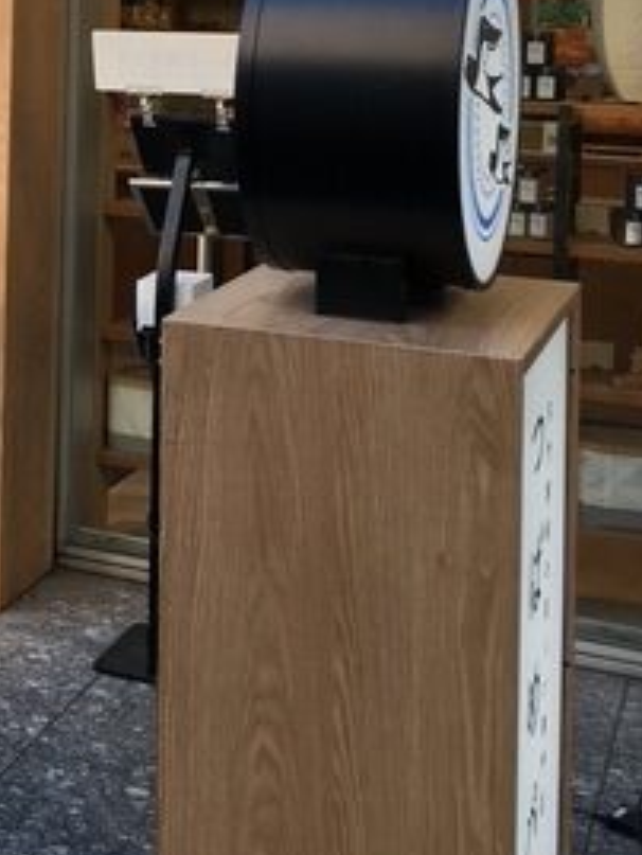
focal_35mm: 69
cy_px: 38
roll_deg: -1.5
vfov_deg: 26.9
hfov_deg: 20.1
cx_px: -108
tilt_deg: -1.3
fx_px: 1705
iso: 32
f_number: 2.2
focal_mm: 4.15
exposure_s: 1/120
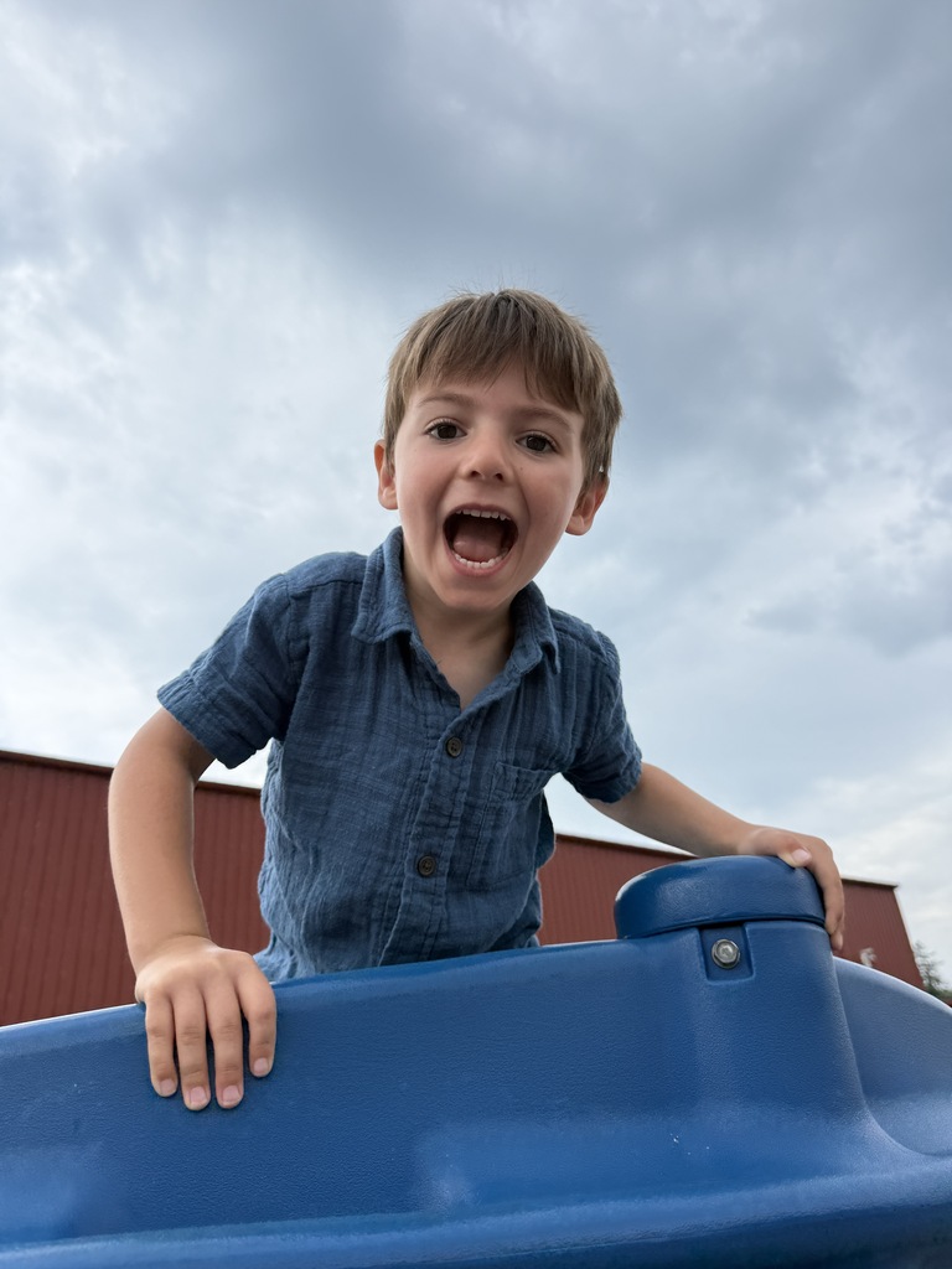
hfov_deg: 56.8
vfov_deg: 71.6
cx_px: 476
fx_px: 880
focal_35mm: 24
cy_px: 634
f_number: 1.78
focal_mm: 6.76
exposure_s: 1/1727
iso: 80
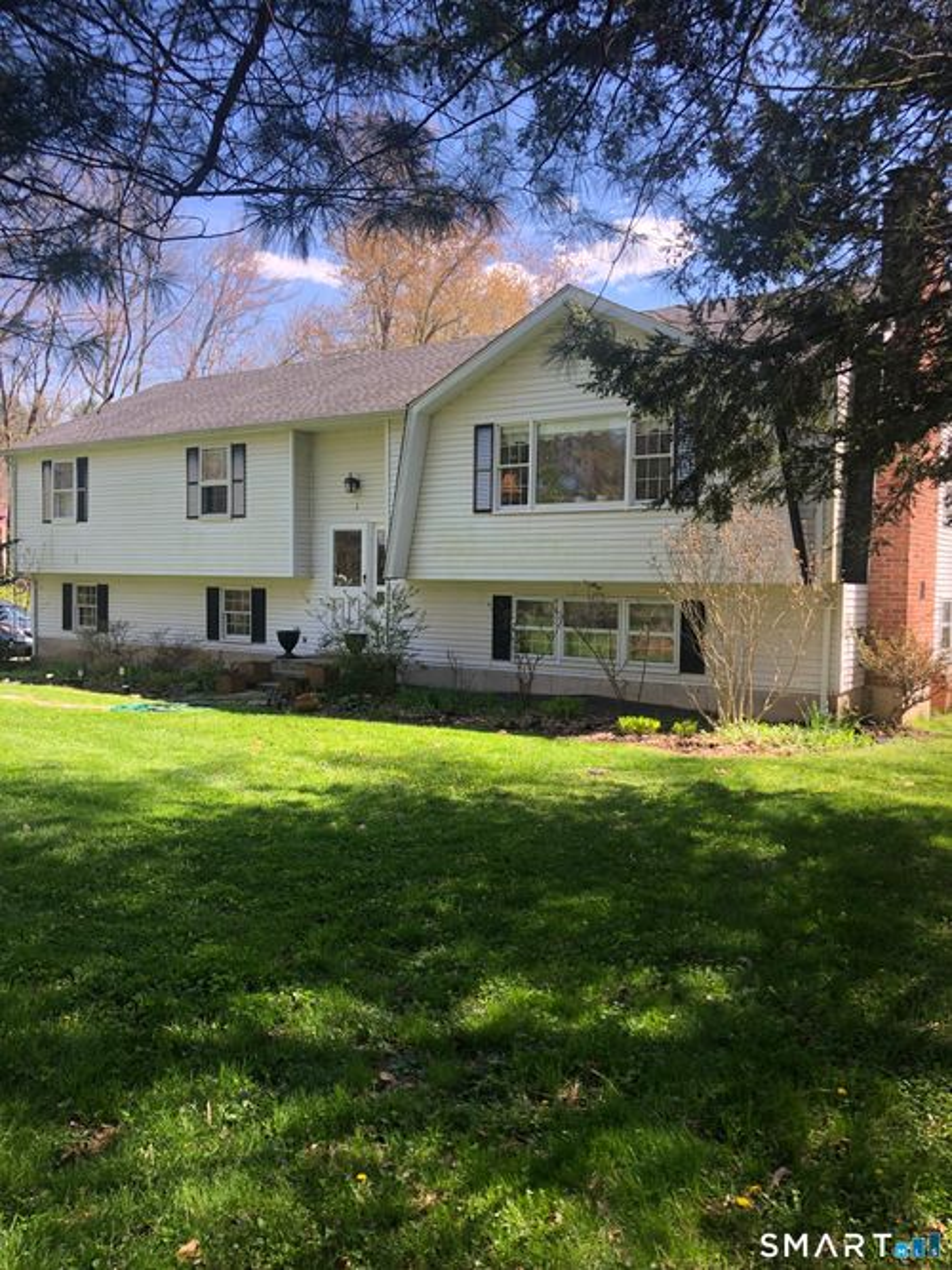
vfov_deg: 63.5
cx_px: 476
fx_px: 1027
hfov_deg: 49.7
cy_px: 635
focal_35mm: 28
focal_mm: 3.99
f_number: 1.8
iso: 20
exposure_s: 1/368
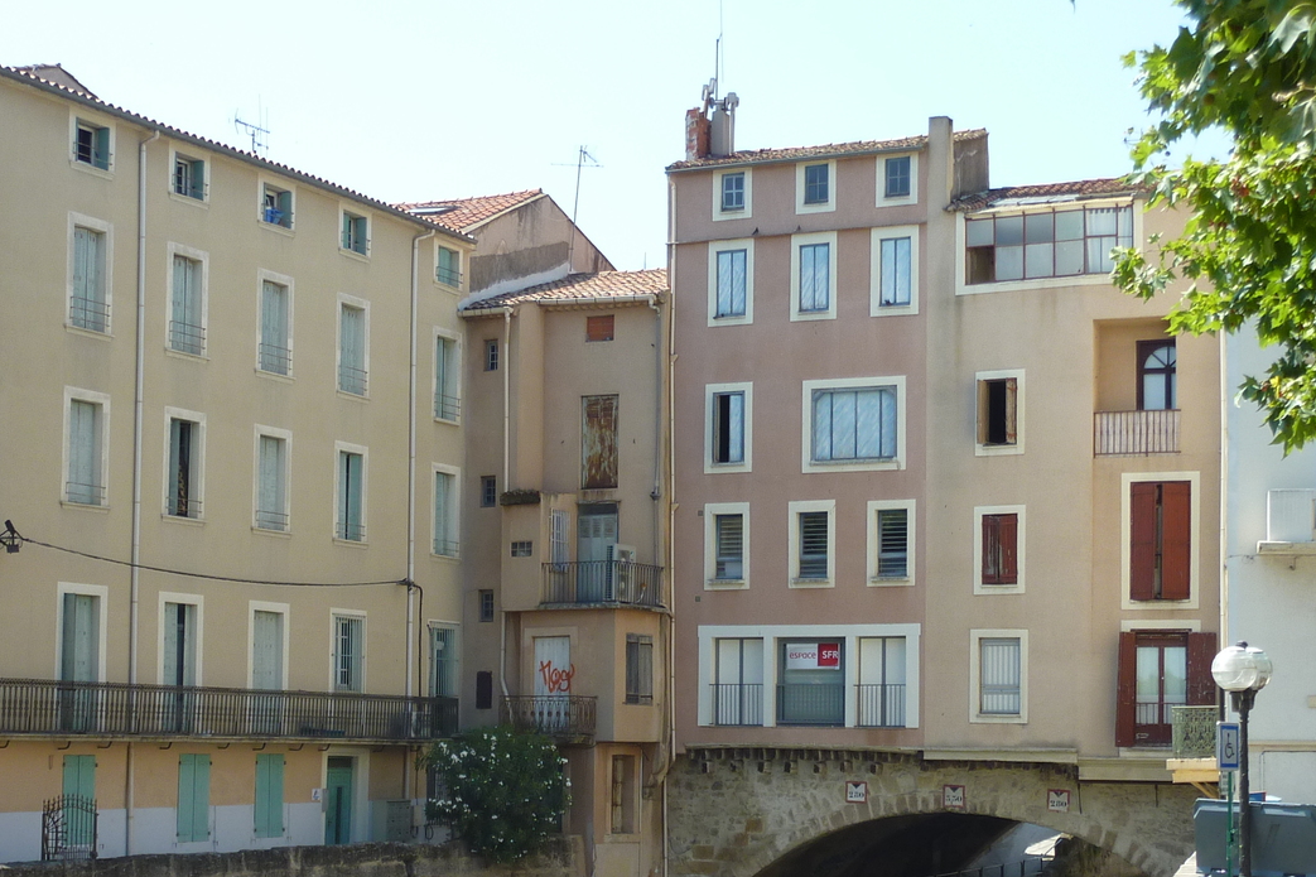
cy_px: 688
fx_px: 2449
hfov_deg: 30.0
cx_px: 548
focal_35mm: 67
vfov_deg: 20.1
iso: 80
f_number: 4
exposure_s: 1/320
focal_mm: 6.9
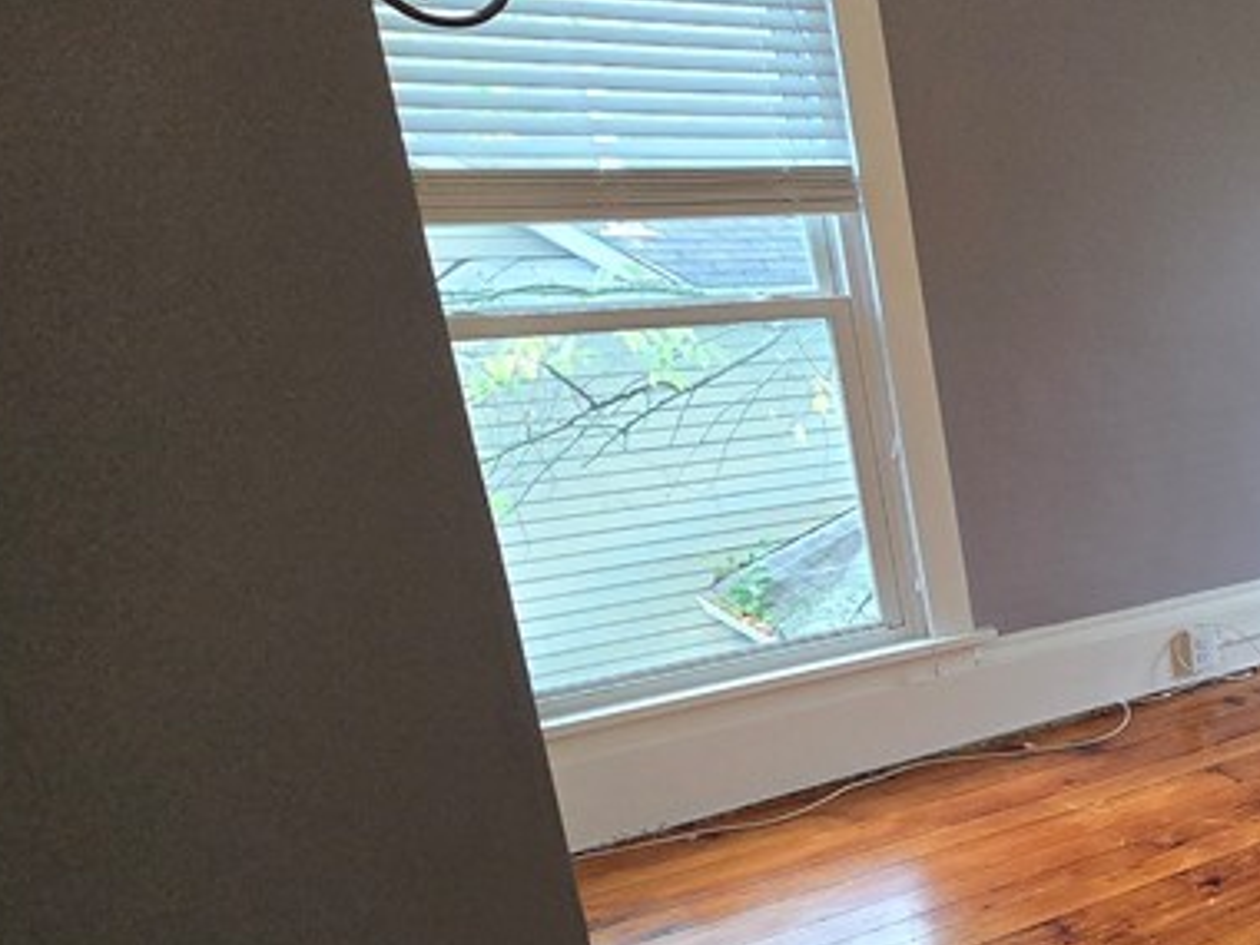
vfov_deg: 40.3
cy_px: 613
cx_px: 1648
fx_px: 1274
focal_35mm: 35
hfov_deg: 35.4
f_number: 2.2
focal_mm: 2.2
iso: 400
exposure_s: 1/60
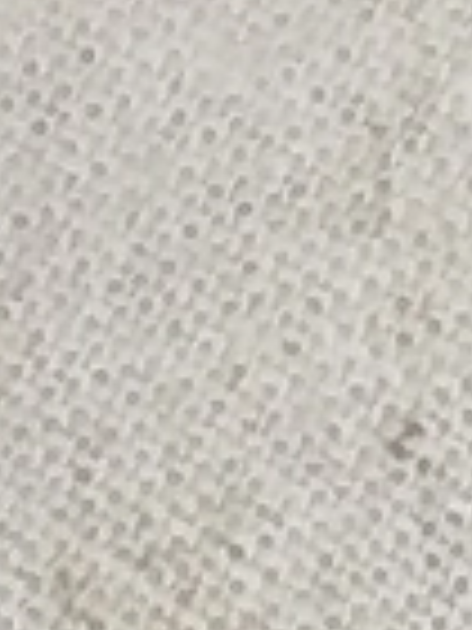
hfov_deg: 3.8
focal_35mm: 385
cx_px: 1056
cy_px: 1278
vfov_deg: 5.1
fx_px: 6999
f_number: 1.7
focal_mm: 5.31
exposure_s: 1/50
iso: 100
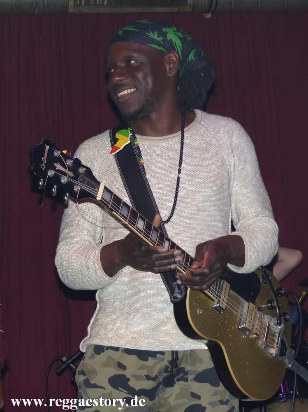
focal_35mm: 69
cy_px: 206
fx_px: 819
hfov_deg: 21.3
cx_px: 154
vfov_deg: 28.2
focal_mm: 12.5
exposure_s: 1/160
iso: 100
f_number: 2.8
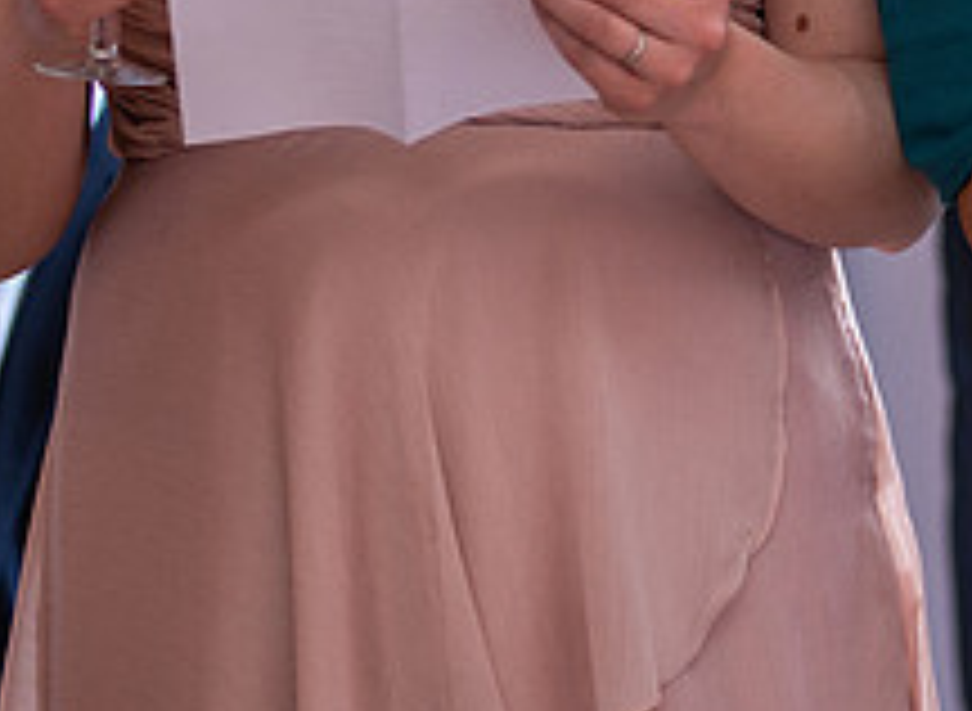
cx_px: 1401
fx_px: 9463
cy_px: -521
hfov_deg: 5.8
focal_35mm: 340
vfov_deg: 4.3
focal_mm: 85
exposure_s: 1/100
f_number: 2.2
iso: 500
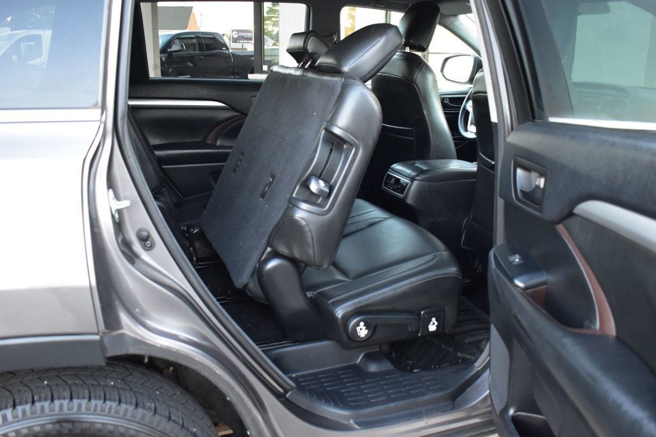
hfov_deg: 59.5
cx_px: 328
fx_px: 574
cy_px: 218
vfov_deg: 41.7
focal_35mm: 32
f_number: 5
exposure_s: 1/15
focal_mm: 21
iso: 1600
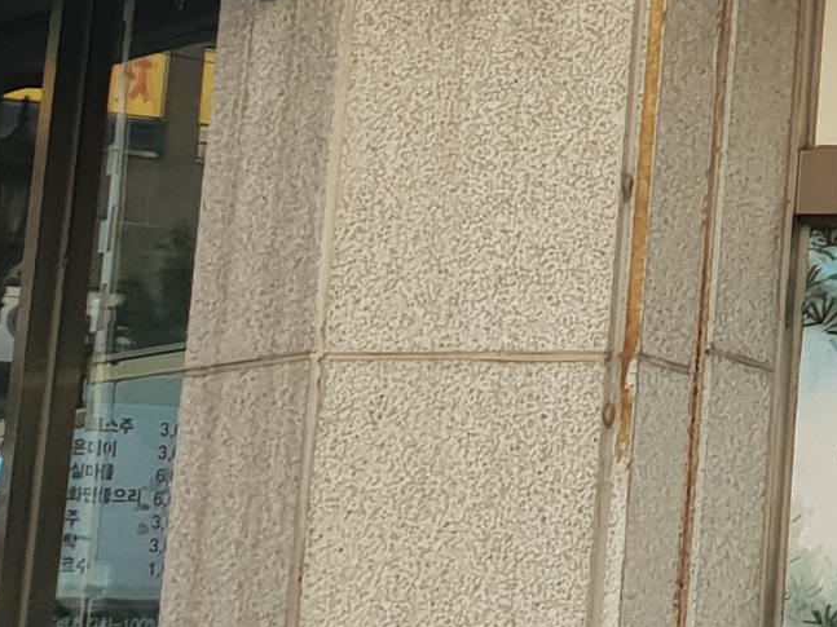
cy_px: -414
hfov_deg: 11.1
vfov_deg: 8.9
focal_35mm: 162
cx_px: 1660
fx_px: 3916
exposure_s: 1/60
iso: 50
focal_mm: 4.3
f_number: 2.4
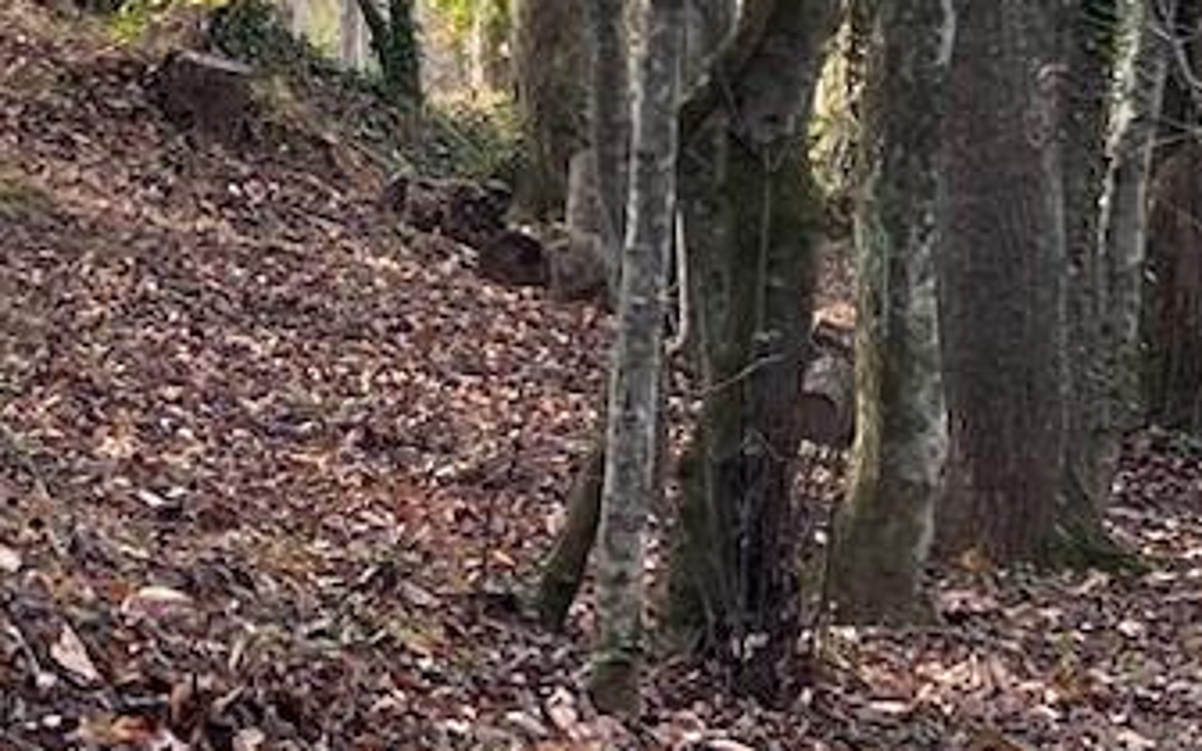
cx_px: 340
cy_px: 0
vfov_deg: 7.8
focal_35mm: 168
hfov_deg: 12.4
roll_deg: +0.6
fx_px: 5503
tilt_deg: +0.8
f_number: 1.5
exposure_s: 1/753
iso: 50
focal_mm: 5.7
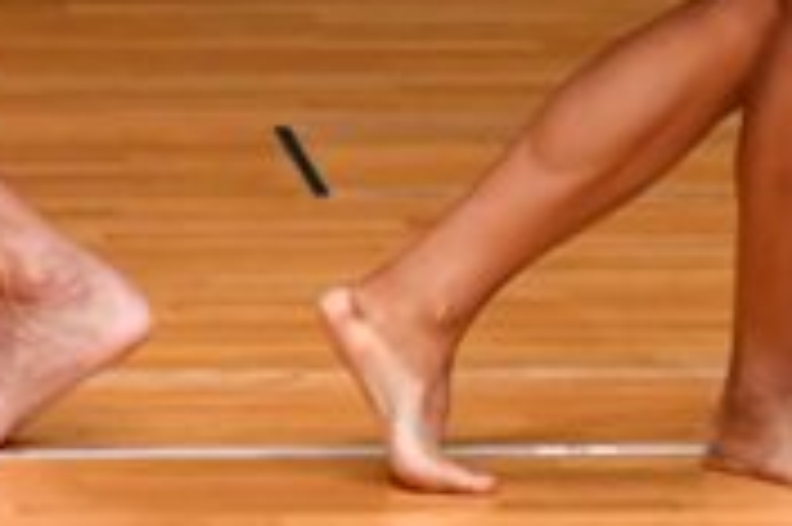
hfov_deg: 1.6
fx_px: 27518
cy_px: -441
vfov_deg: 1.1
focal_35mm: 1252
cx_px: -52
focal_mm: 190
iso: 3200
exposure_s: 1/400
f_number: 5.6
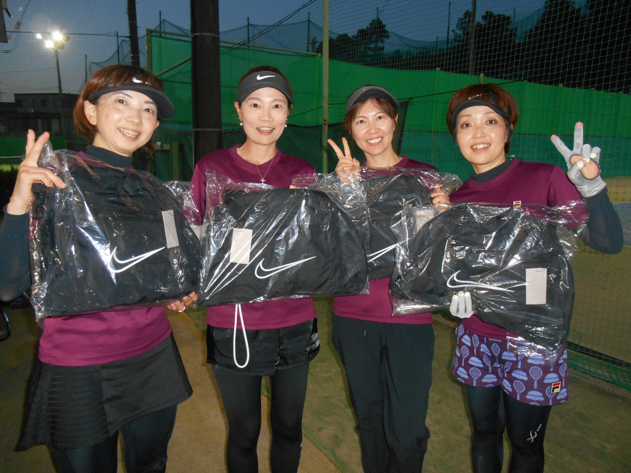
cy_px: 236
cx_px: 316
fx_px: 474
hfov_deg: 67.3
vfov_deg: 53.1
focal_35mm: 26
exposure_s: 1/25
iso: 450
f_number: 3.4
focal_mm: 4.7
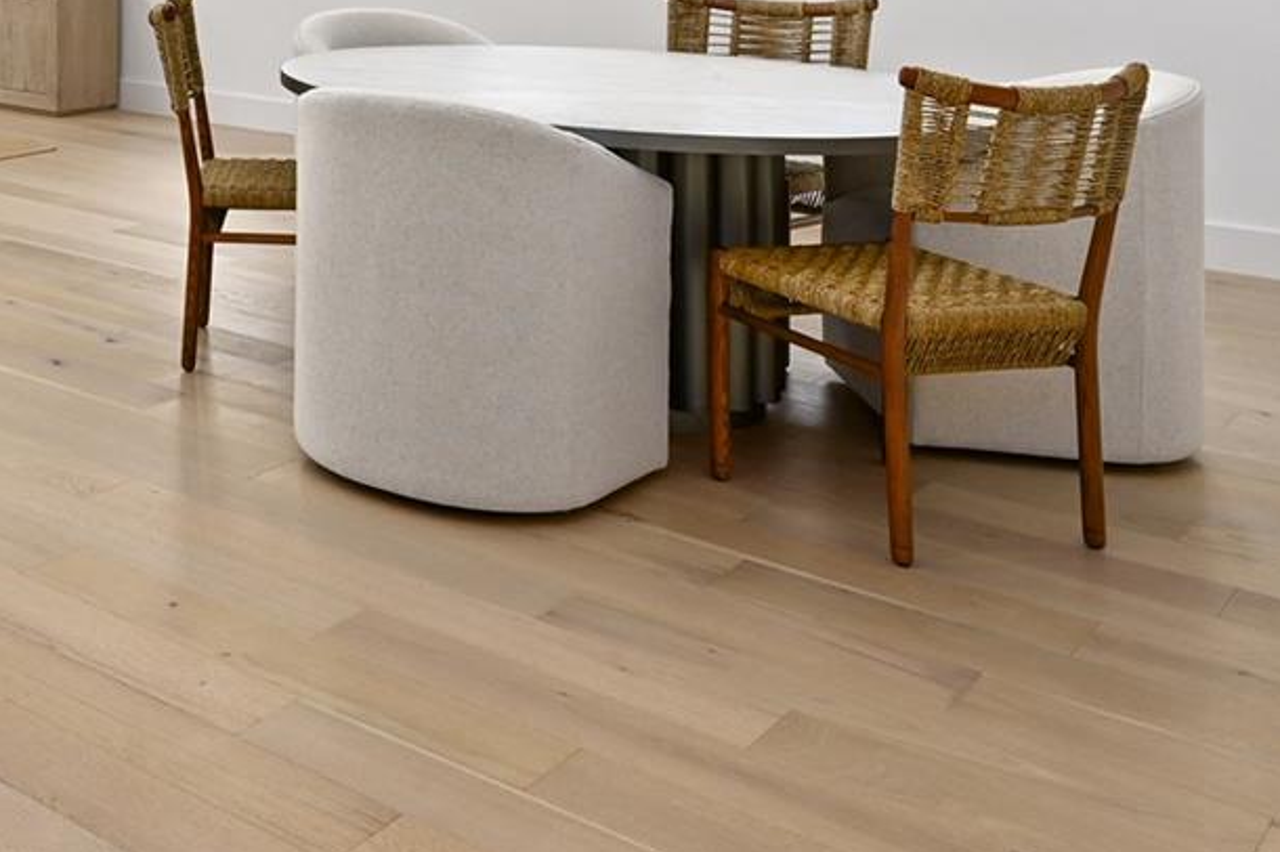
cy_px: -126
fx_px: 1670
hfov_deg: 33.6
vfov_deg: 26.0
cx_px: -273
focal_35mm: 47
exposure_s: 1/50
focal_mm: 14
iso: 800
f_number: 8
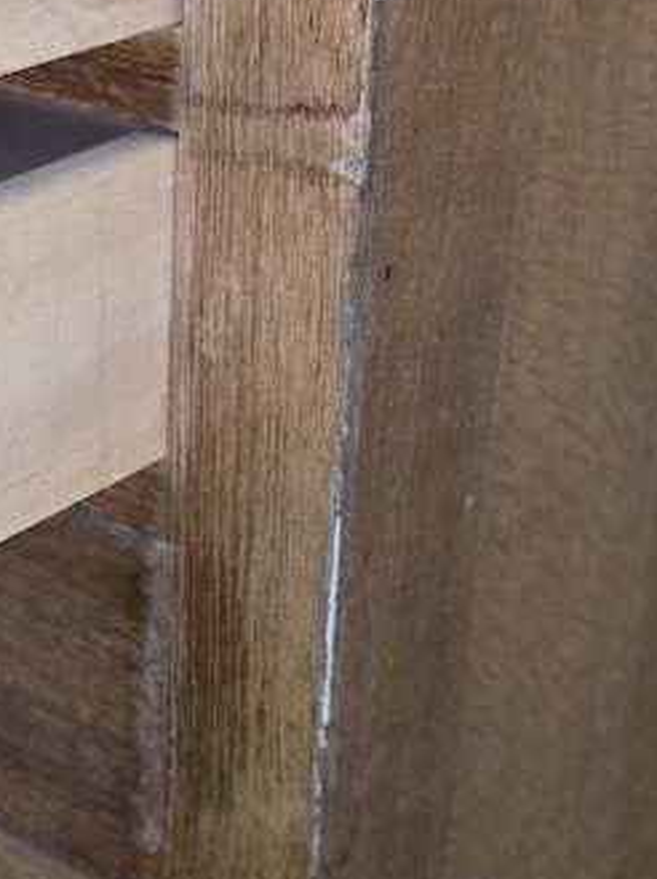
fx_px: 2130
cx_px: -139
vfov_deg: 23.2
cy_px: 321
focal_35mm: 84
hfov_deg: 16.8
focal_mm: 5.4
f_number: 1.8
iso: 1250
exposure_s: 1/100
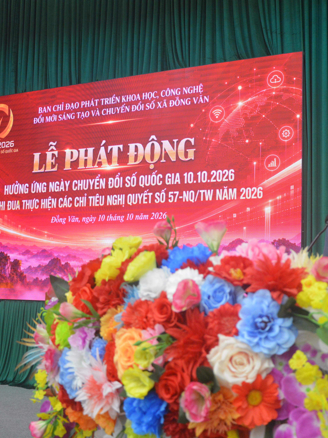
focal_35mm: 48
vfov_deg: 39.7
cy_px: 220
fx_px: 606
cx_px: 243
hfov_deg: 29.8
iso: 1600
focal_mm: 22
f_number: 3.8
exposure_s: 1/80
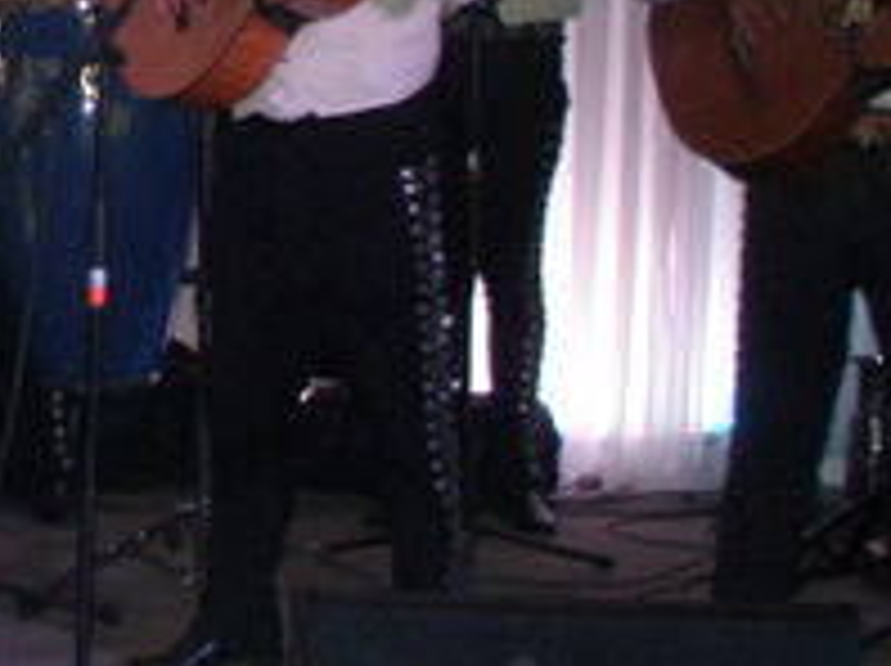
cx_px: -292
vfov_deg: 11.8
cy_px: -153
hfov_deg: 15.2
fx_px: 3162
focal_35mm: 123
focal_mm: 6.7
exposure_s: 1/30
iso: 250
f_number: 3.5
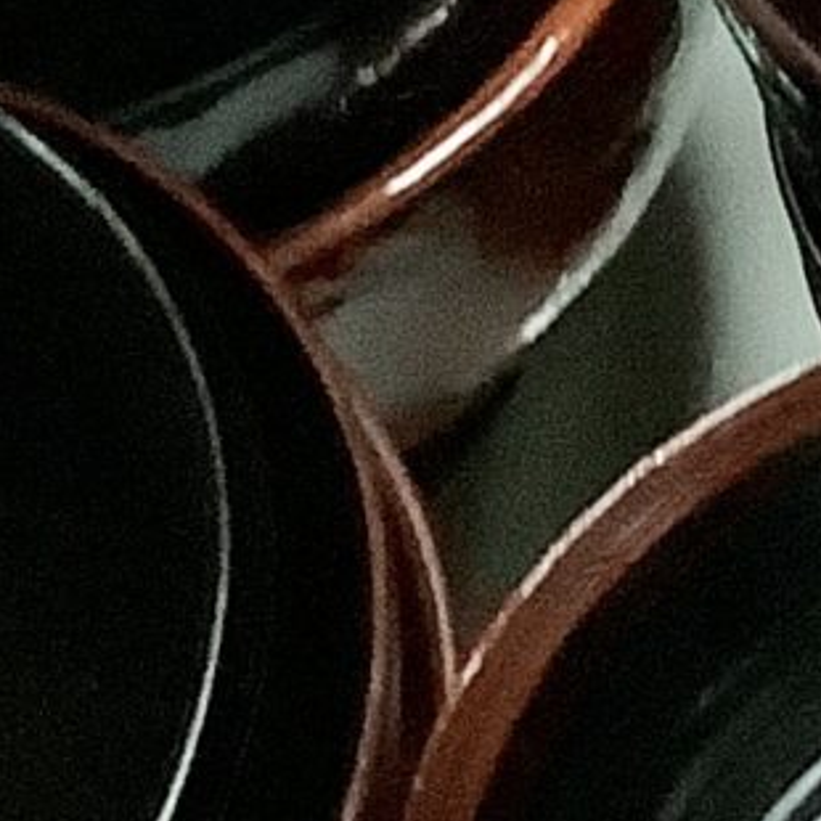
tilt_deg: -50.2
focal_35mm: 226
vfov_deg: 7.5
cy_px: -620
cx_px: 2113
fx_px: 6064
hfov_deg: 7.2
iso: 640
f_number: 2.4
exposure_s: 1/17
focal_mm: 3.3
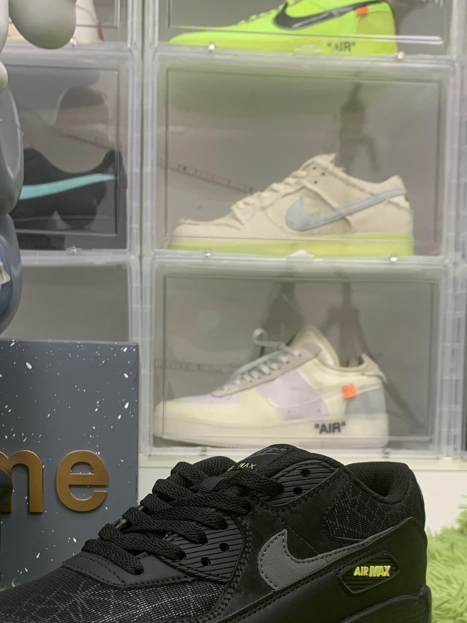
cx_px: 184
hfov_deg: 29.0
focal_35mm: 50
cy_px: 493
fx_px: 900
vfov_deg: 36.9
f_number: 1.8
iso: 125
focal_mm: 4.25
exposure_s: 1/60
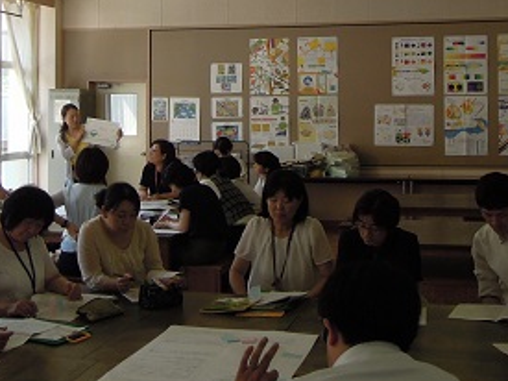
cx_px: 197
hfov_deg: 33.7
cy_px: 122
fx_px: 836
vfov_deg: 25.5
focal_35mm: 57
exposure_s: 1/160
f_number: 2.8
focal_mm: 4.3
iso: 160
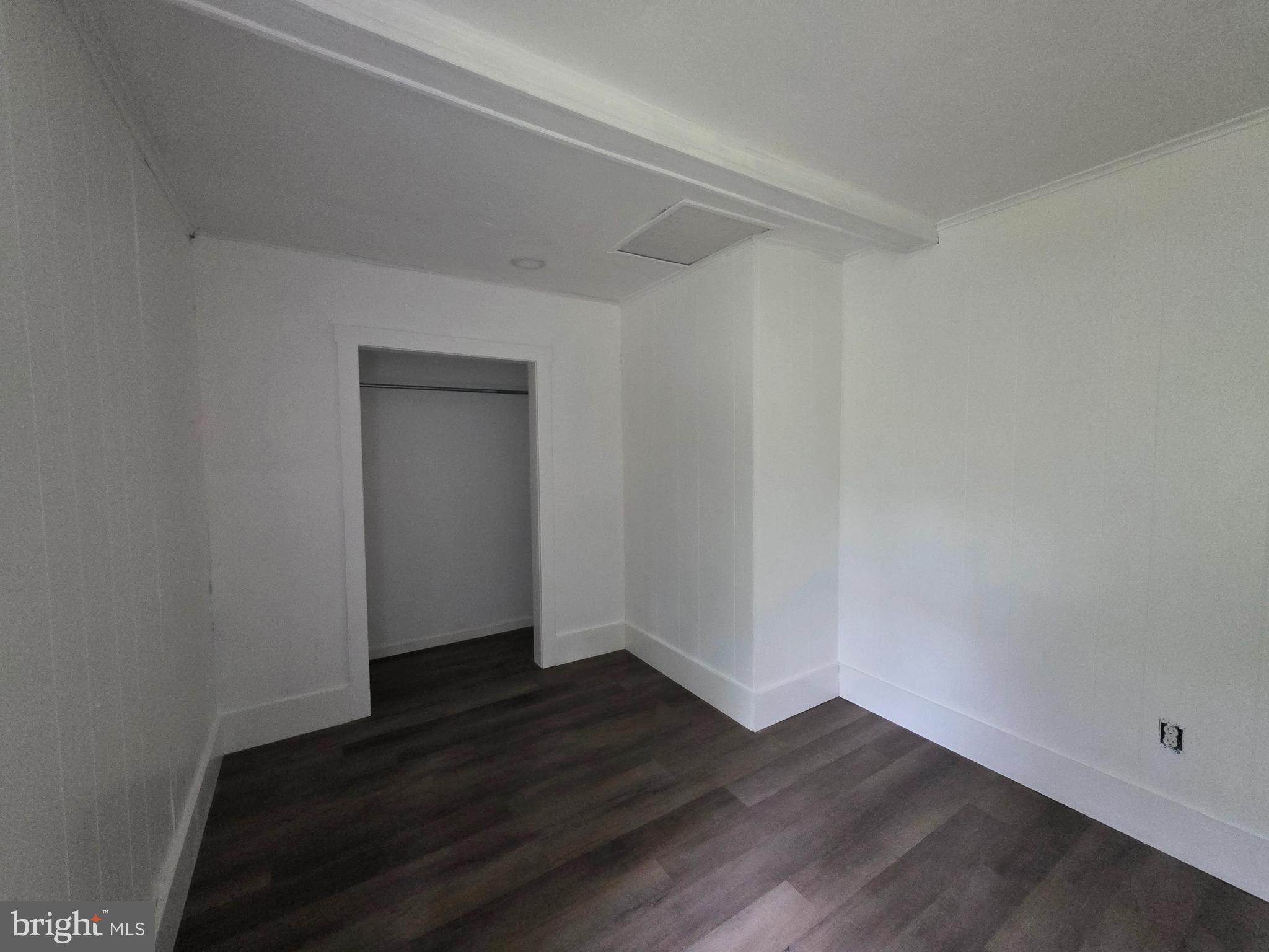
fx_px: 477
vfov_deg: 89.9
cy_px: 476
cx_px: 634
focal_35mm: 13
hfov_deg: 106.2
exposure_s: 1/60
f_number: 1.9
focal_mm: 2.2
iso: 800
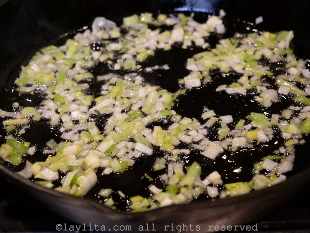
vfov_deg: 23.3
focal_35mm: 63
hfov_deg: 30.7
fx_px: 564
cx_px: 156
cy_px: 116
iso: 2000
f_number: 3.7
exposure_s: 1/80
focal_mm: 31
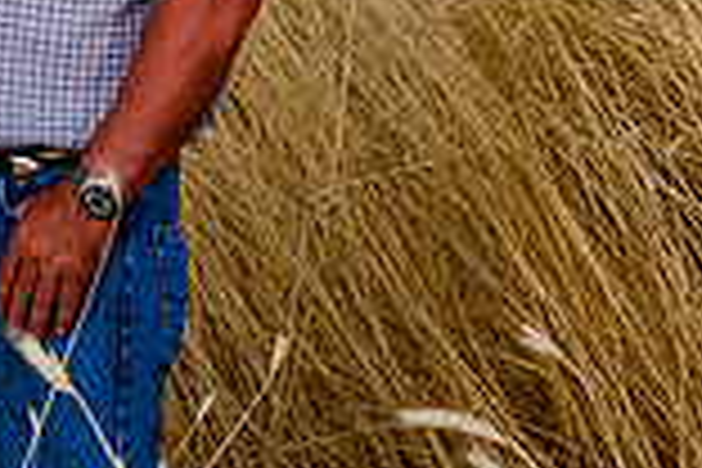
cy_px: -290
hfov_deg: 9.8
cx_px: -271
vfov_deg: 6.6
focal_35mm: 205
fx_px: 3997
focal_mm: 50
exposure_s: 1/250
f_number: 10
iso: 800
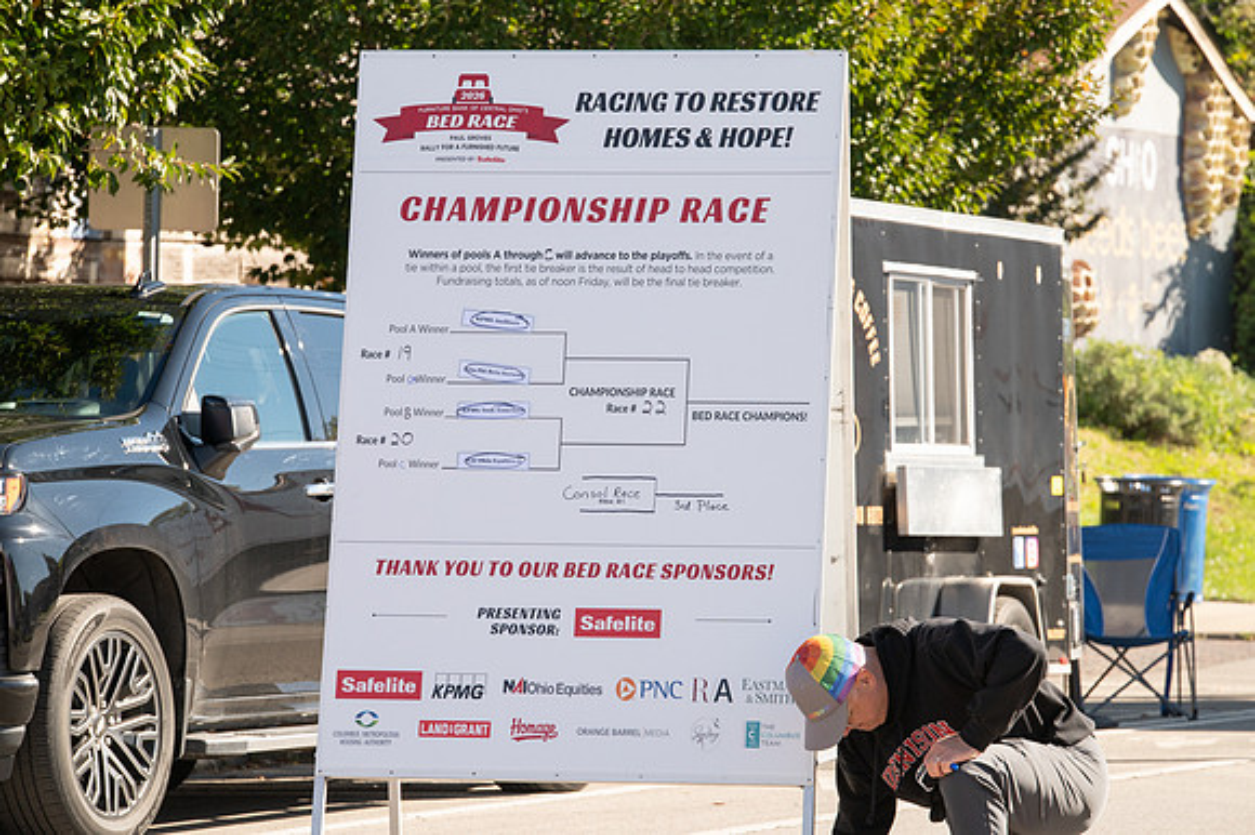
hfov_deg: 11.8
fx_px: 6097
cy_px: 418
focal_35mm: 175
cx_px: 628
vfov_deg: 7.8
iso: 640
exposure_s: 1/640
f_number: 10
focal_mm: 175
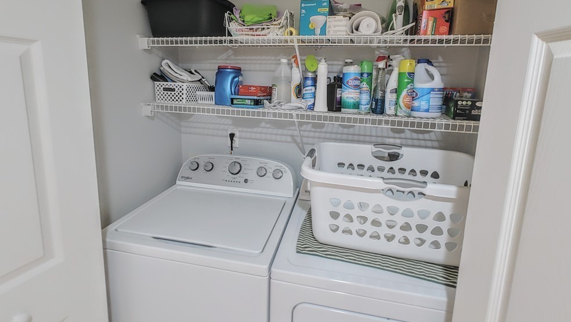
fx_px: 257
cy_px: 126
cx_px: 288
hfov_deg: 95.9
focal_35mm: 17
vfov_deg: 63.3
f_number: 1.9
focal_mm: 1.78
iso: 250
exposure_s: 1/24
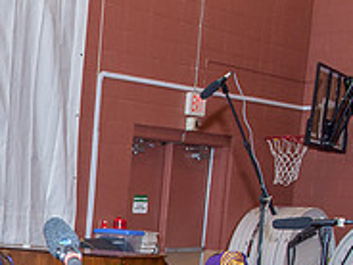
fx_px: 1020
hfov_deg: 17.5
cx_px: -184
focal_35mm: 100
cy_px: 370
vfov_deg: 14.1
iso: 640
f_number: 5
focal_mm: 22
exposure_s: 1/160
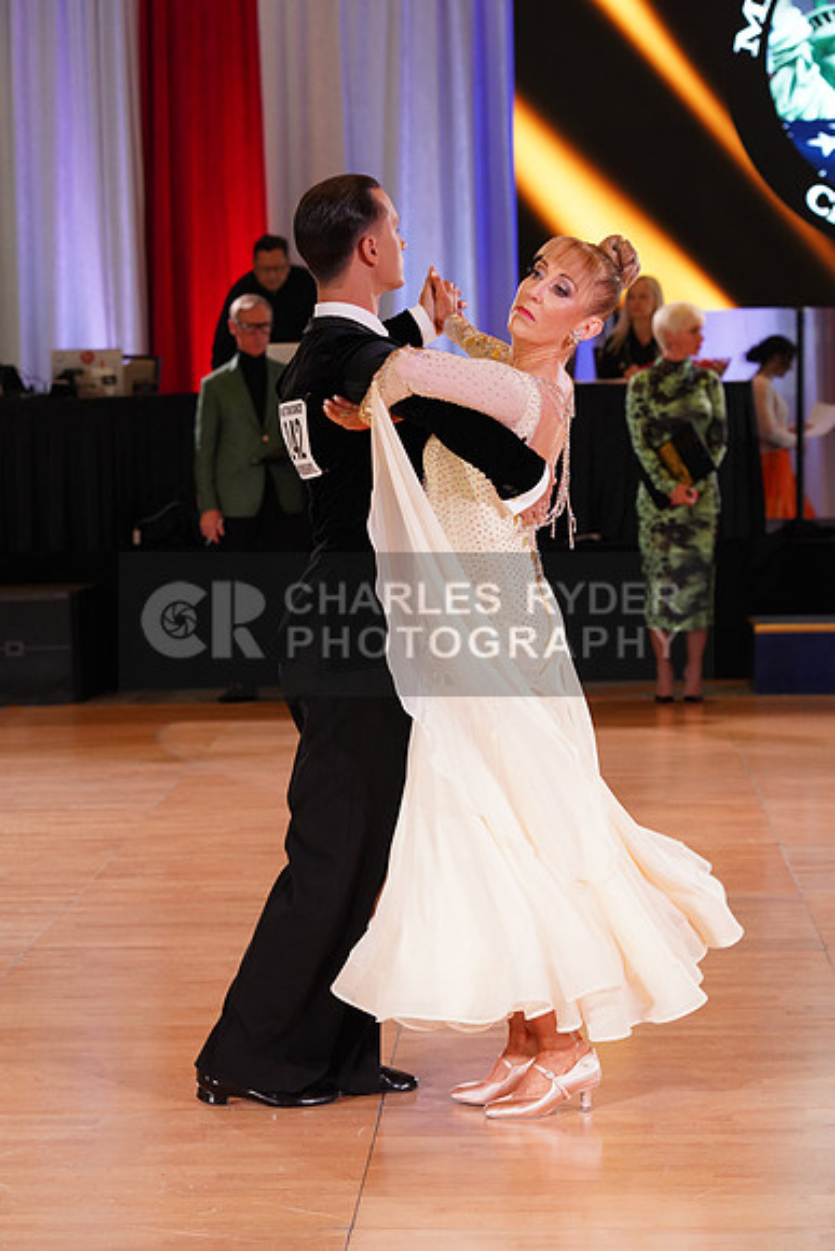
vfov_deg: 19.5
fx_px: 3651
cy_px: 626
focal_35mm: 105
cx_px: 418
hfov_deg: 13.0
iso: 1600
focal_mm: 105
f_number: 5.6
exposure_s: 1/160
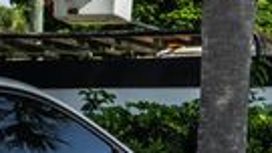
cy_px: 254
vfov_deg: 5.3
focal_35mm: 228
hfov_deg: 9.1
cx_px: -199
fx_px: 1645
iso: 160
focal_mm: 40
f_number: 8
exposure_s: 1/125
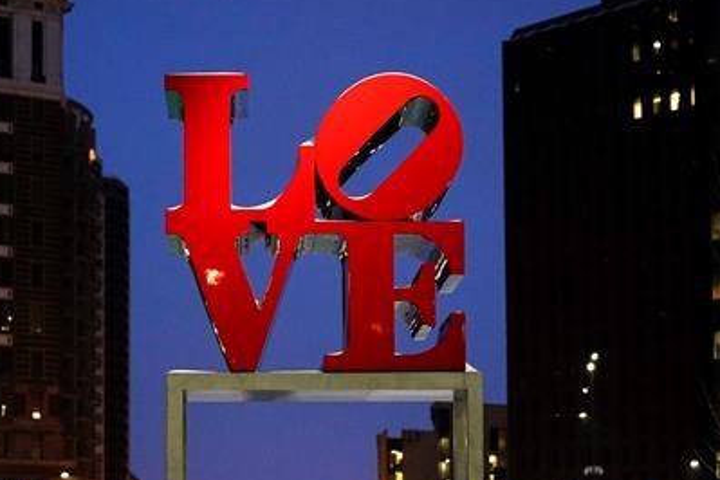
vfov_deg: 12.0
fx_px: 2280
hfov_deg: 17.9
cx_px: 328
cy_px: 378
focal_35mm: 114
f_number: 2.8
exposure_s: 1/250
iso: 4000
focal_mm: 70
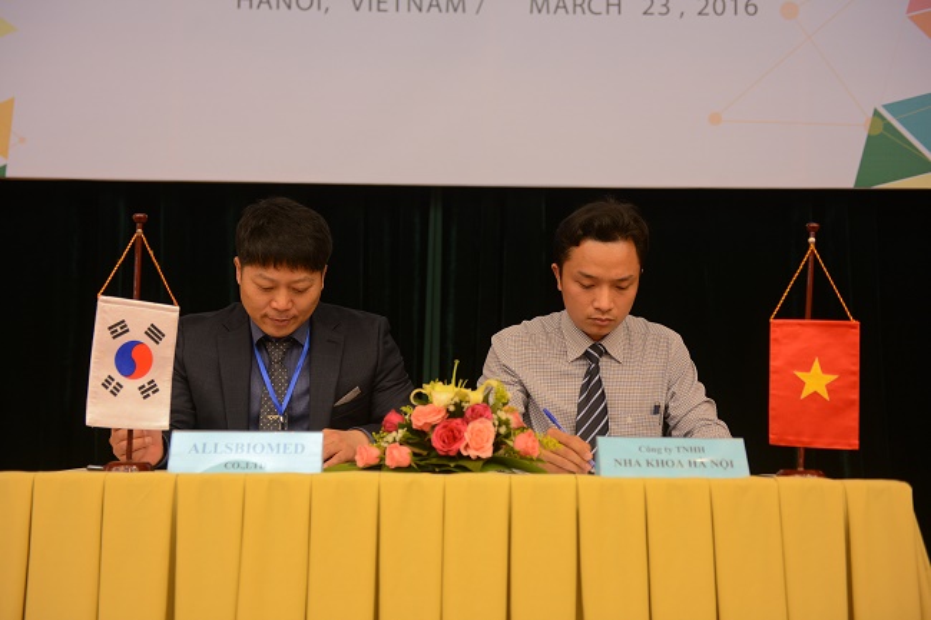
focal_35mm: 48
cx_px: 466
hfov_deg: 41.1
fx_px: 1241
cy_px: 310
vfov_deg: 28.1
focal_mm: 48
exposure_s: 1/50
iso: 800
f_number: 2.8
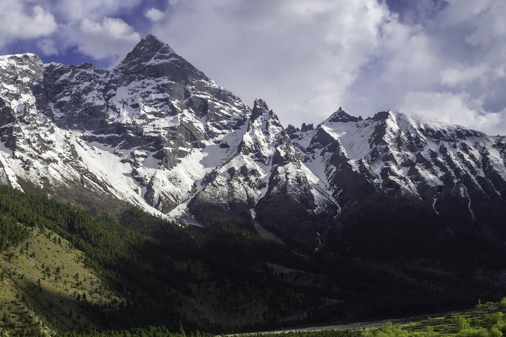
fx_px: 703
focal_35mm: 50
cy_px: 283
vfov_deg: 26.4
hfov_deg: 39.1
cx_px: 167
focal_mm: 26
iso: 200
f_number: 11
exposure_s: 1/200
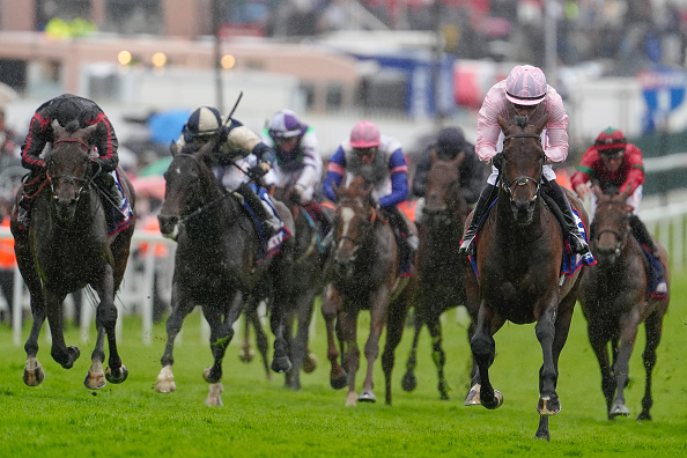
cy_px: 229
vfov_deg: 2.3
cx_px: 344
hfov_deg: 3.4
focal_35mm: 600
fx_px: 11449
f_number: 5.6
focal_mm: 600
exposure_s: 1/1250
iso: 1250
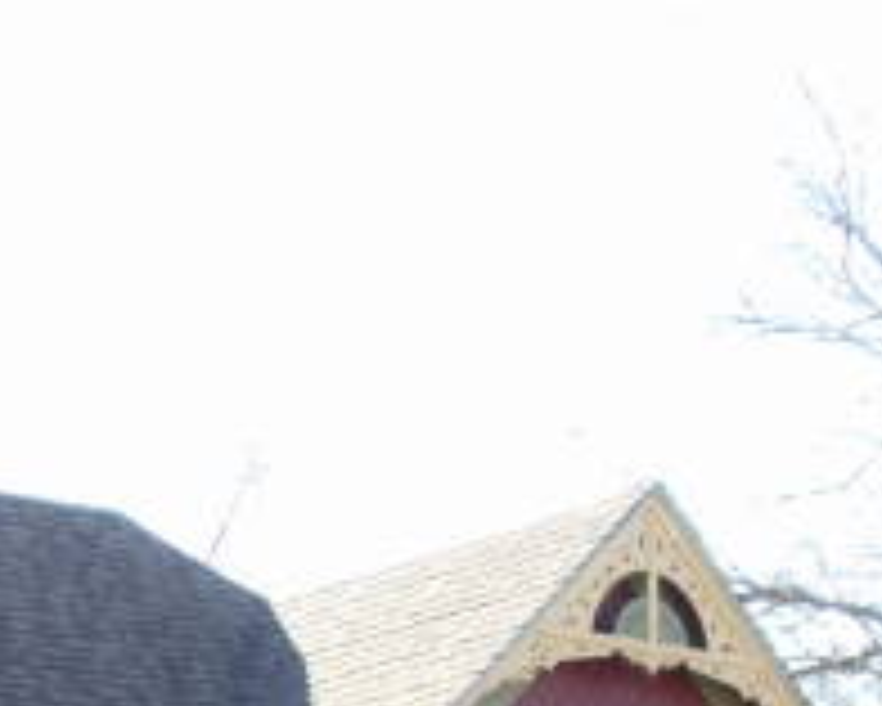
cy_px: 1034
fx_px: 4153
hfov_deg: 12.0
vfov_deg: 9.5
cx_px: -18
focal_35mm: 159
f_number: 3.7
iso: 80
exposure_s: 1/100
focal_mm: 6.81
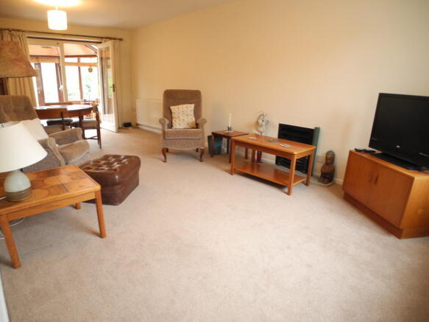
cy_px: 161
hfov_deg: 63.5
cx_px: 214
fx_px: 347
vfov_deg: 49.7
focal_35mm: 28
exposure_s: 1/25.2
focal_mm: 6
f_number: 2.8
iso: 400
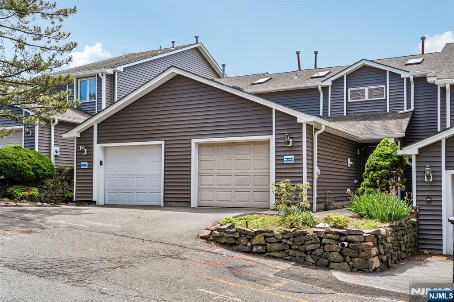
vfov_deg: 35.9
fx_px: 466
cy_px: 151
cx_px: 227
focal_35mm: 37
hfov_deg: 51.9
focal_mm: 37
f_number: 8
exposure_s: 1/400
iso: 125
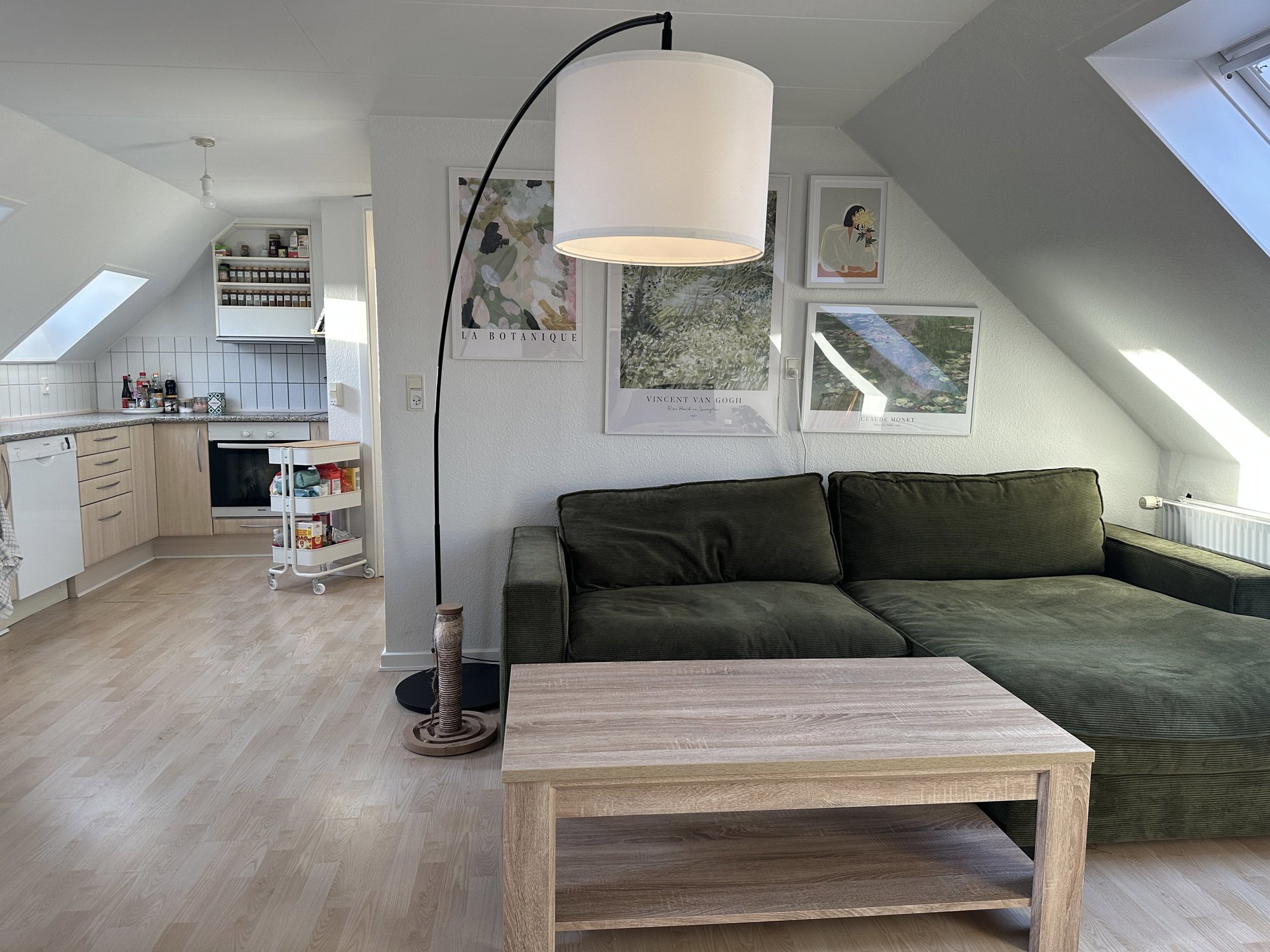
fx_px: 881
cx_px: 635
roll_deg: +0.0
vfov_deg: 56.8
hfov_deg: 71.6
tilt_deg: -6.4
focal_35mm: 24
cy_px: 476
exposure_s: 1/121
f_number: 1.78
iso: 125
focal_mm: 6.86
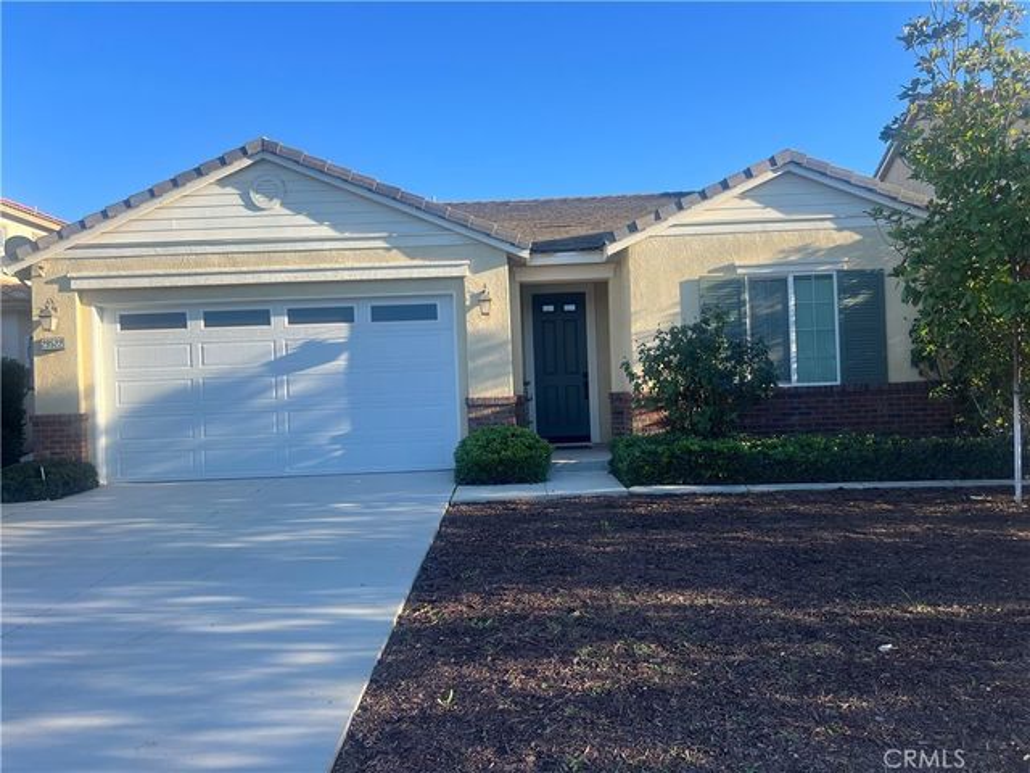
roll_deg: +2.3
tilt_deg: -0.3
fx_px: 774
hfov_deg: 67.3
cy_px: 386
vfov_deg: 53.1
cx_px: 515
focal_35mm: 26
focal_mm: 5.7
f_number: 1.5
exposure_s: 1/1468
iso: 50
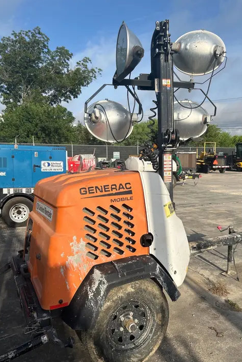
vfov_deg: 65.5
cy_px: 186
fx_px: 282
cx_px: 128
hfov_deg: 46.4
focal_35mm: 28
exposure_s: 1/4444
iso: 50
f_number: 1.5
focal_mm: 5.7
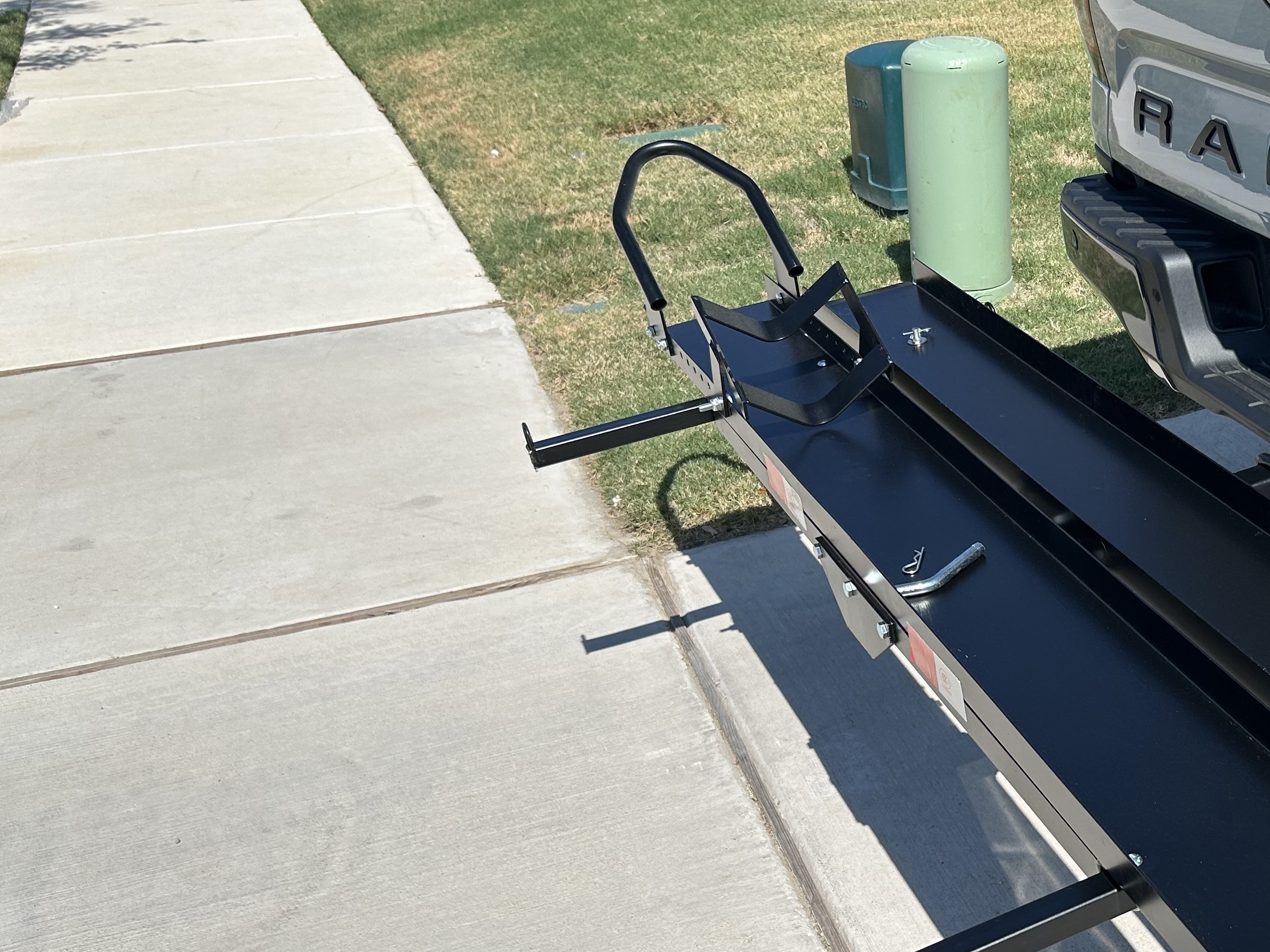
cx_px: 1084
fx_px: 1651
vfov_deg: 32.1
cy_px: 578
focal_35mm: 45
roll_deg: +0.1
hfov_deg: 39.7
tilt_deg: -26.1
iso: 50
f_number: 1.5
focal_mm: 5.7
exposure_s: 1/6579
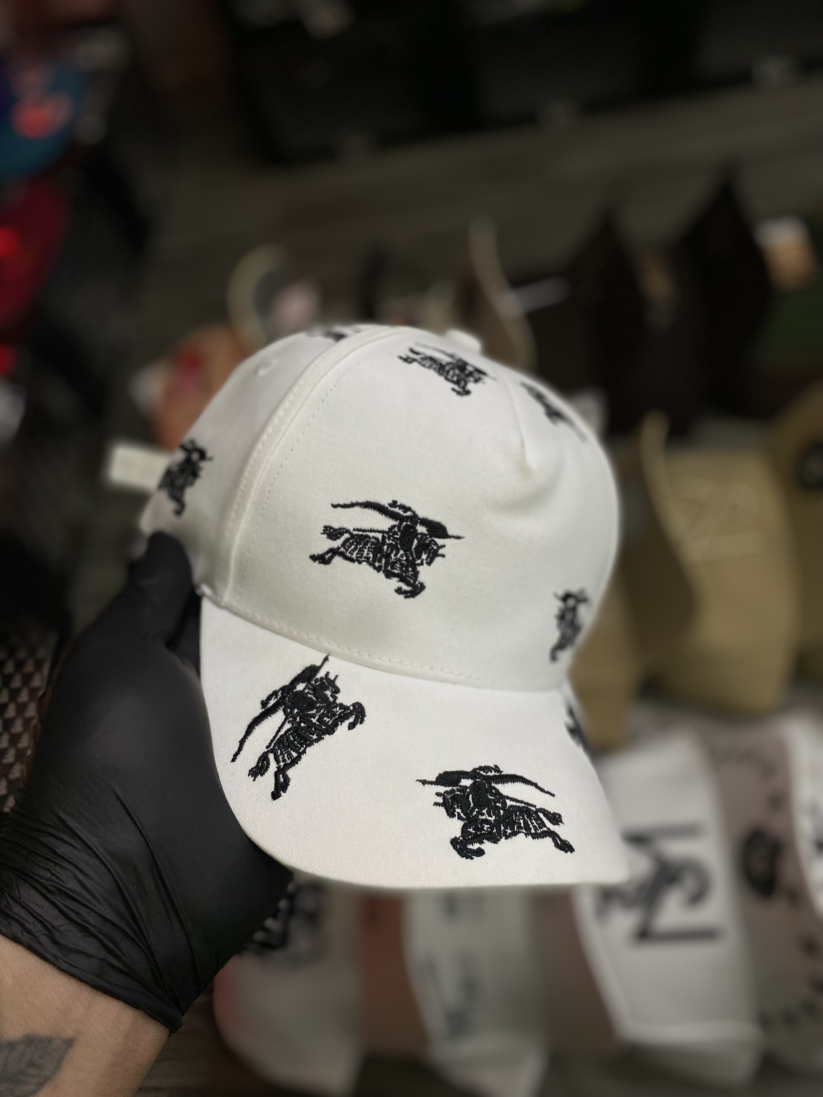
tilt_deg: -59.7
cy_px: 548
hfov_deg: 53.1
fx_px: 824
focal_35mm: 26
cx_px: 412
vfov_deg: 67.3
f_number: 1.8
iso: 80
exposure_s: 1/120
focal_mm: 4.25
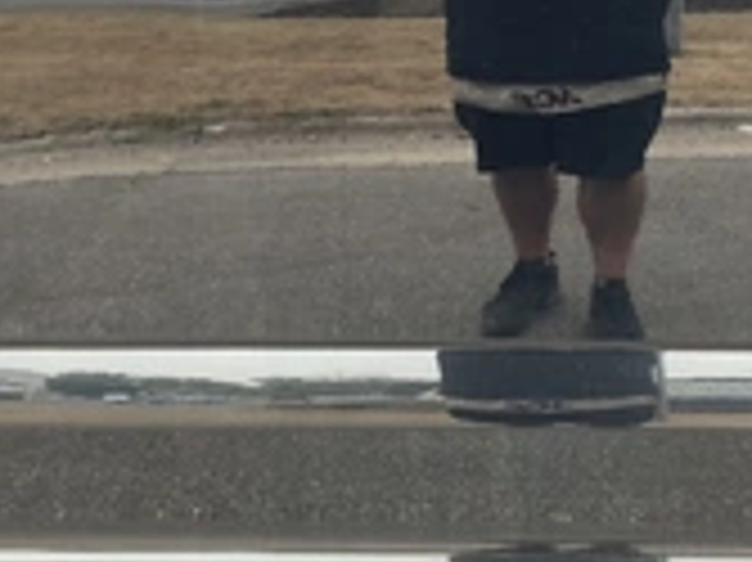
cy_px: 153
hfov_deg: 28.9
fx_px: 1454
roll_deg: -0.1
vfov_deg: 21.7
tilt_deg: -9.9
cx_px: 464
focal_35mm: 67
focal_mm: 3
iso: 25
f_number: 1.8
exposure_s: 1/122
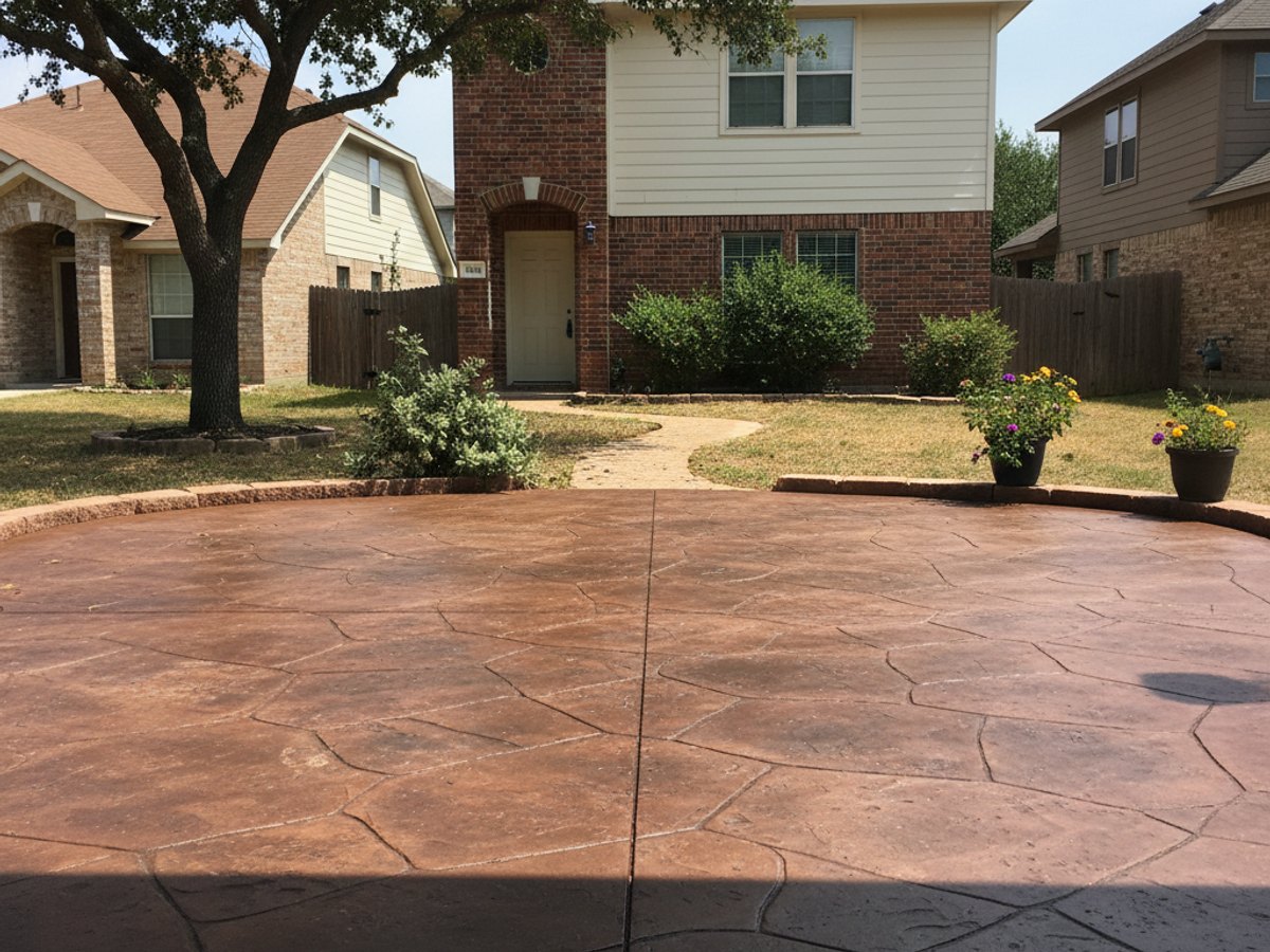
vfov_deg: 53.1
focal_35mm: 26
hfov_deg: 67.3
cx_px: 635
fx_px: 954
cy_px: 476
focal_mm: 5.7
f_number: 1.6
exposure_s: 1/498
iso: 888
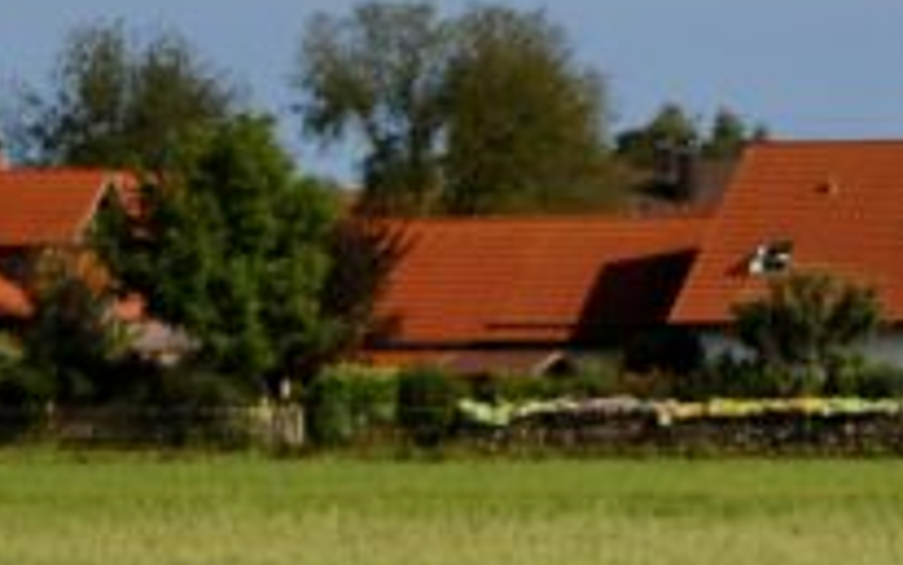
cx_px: 1214
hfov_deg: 6.5
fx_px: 7855
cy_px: -114
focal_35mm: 319
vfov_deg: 4.1
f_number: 5
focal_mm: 42
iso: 200
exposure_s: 1/640
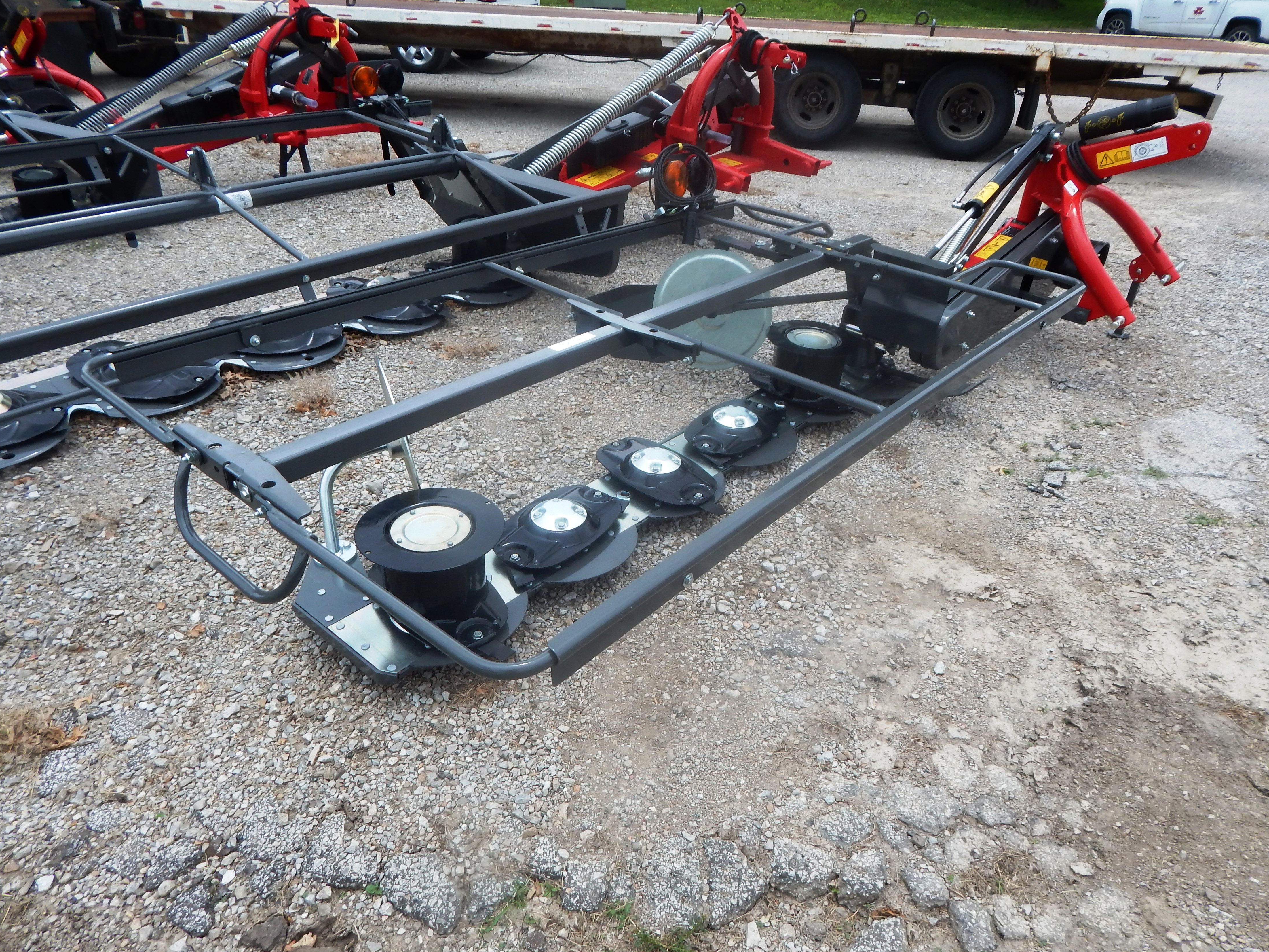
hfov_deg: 73.9
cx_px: 655
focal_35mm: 23
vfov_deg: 58.9
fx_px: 843
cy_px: 481
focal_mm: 4
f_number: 3
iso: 125
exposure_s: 1/1000
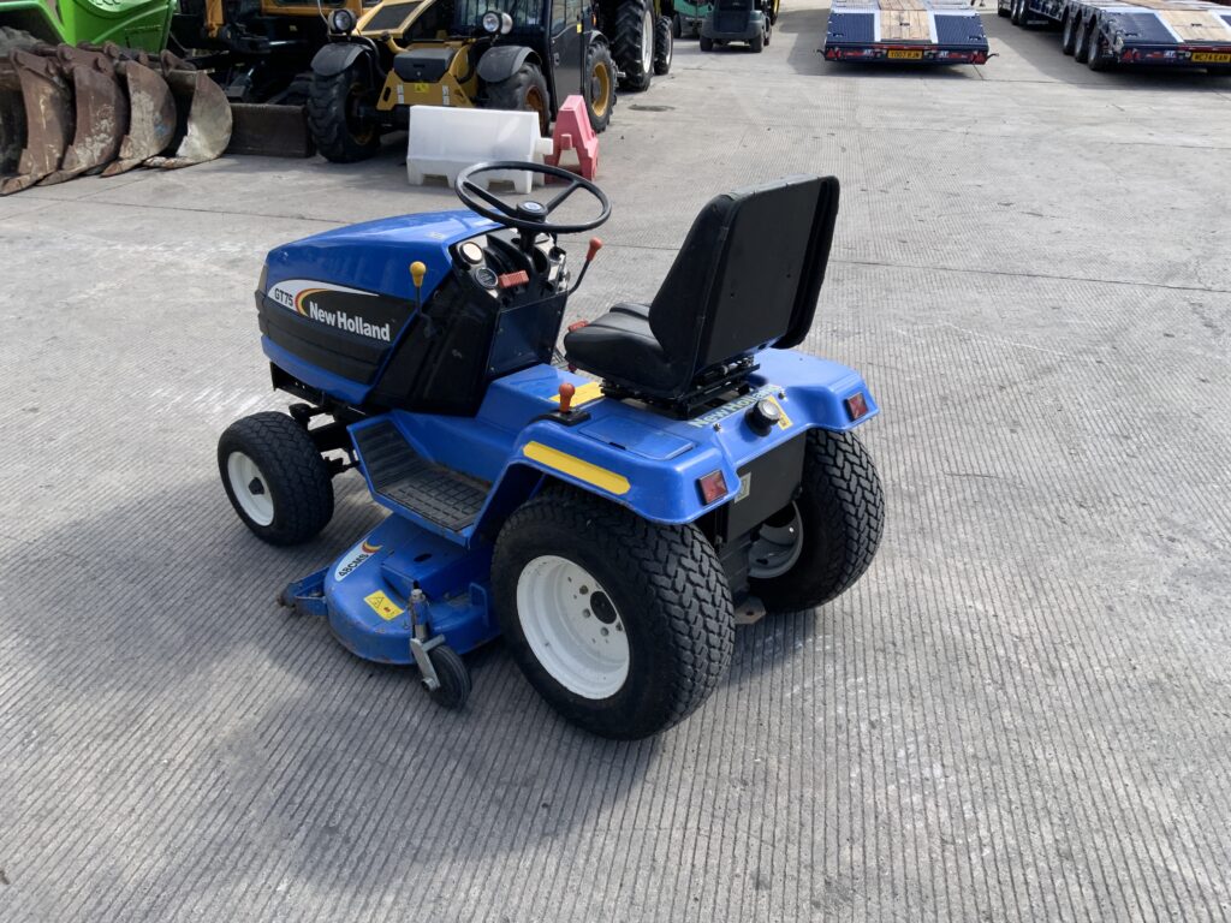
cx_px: 616
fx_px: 1031
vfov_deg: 48.2
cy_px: 462
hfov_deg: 61.7
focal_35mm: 29
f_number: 1.8
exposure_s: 1/691
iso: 16
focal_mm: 3
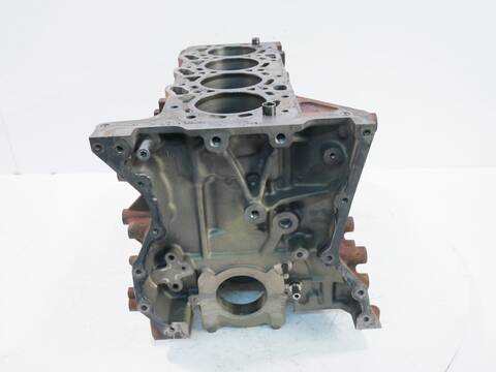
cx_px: 248
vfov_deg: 44.2
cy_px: 186
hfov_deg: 56.8
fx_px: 459
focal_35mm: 32
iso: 500
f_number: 4
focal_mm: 16
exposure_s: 1/60
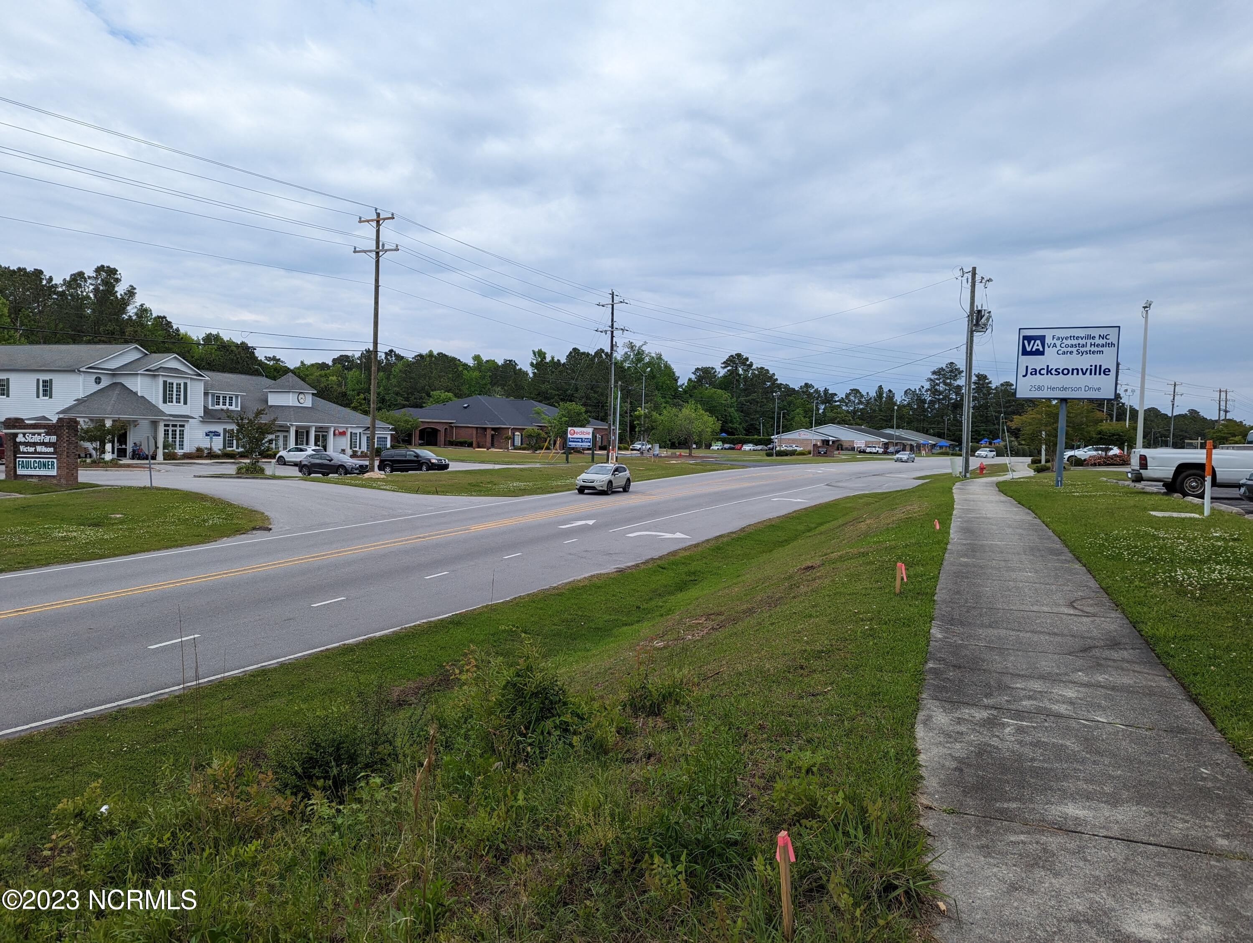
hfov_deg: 71.5
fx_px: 870
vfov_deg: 56.9
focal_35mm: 24
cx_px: 626
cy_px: 472
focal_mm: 6.81
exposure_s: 1/2358
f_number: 1.85
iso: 49
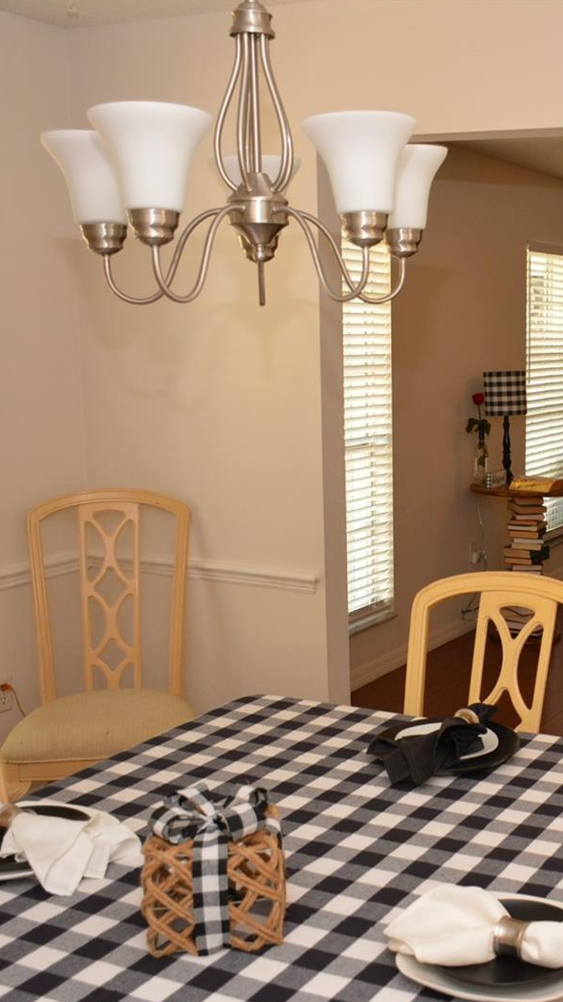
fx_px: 1142
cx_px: 590
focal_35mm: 43
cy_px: 504
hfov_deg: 26.0
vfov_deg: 47.4
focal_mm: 18
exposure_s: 1/60
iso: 560
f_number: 4
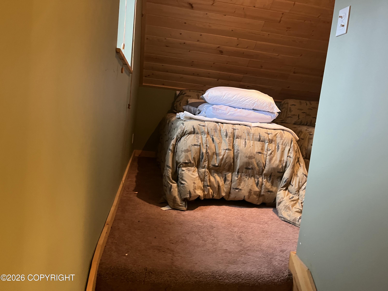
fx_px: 291
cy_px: 146
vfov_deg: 53.1
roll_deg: -4.7
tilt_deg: -7.0
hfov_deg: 67.3
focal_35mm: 26
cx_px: 194
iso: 400
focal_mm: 5.1
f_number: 1.6
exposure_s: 1/40
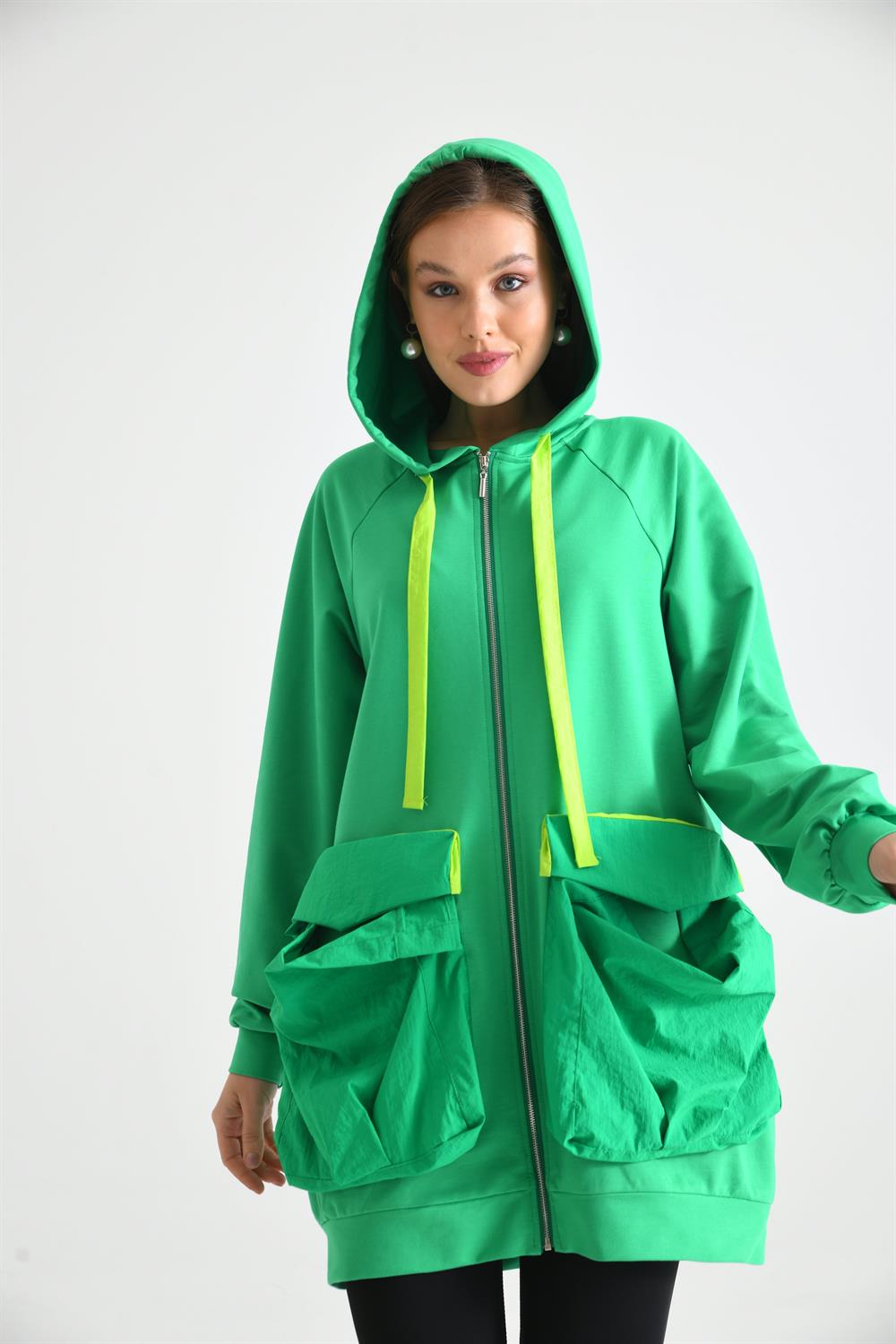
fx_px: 2091
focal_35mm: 56
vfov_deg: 35.6
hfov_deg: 24.2
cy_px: 672
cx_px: 448
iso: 125
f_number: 7.1
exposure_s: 1/125
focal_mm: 56
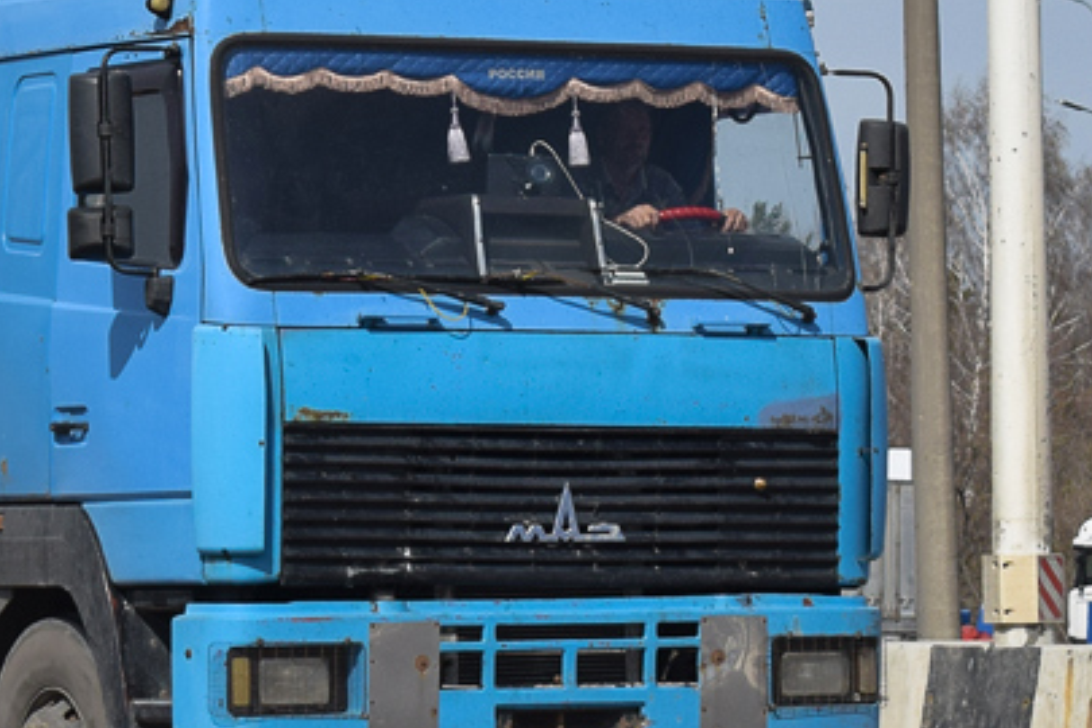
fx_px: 7415
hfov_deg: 8.4
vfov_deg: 5.6
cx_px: 5
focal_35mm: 244
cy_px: 92
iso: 200
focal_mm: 55
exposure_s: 1/1250
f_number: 8
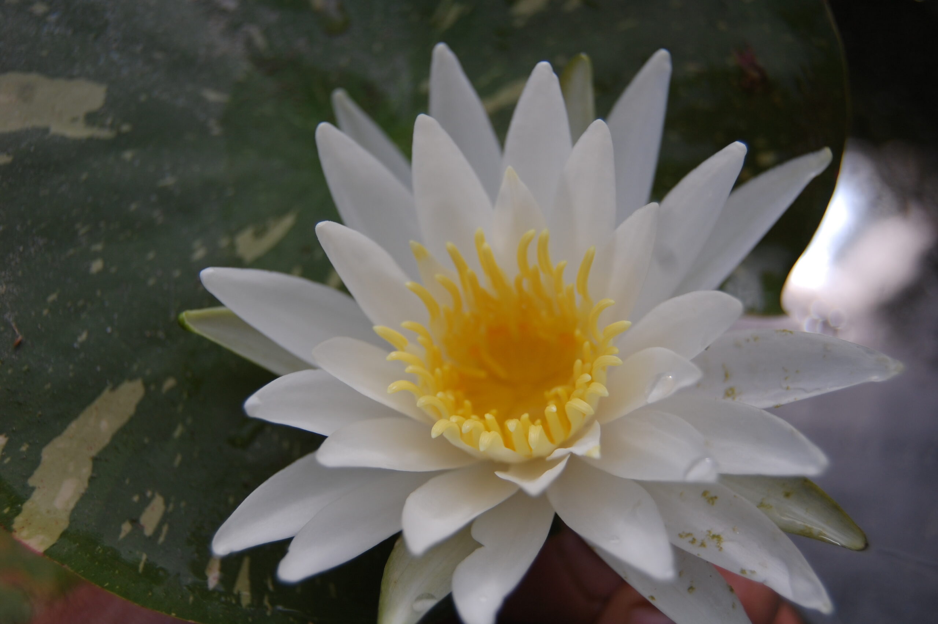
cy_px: 312
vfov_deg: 28.9
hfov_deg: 42.4
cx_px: 469
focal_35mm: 46
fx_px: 1210
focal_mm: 31
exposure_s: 1/1250
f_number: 4.5
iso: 200
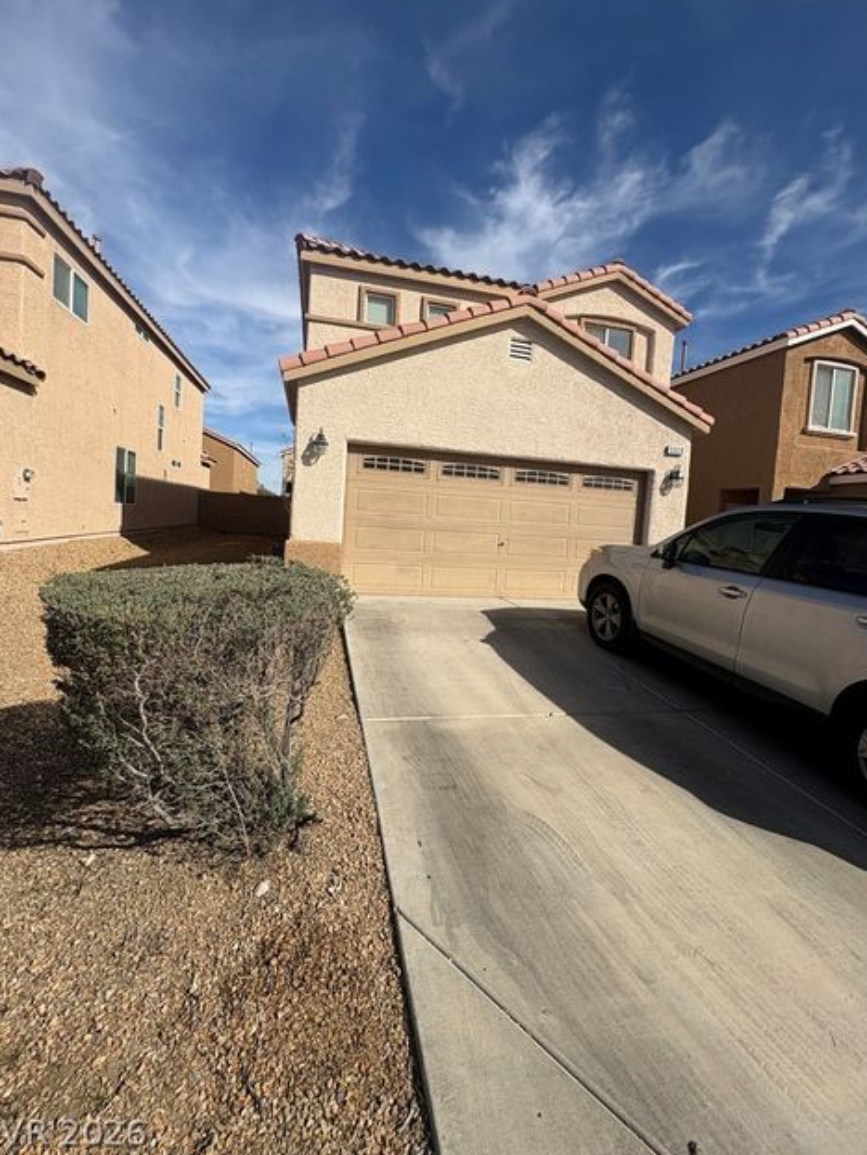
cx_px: 436
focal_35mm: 15
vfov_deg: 98.0
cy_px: 541
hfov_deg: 81.8
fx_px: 501
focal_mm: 2.22
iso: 50
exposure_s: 1/3717
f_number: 2.2
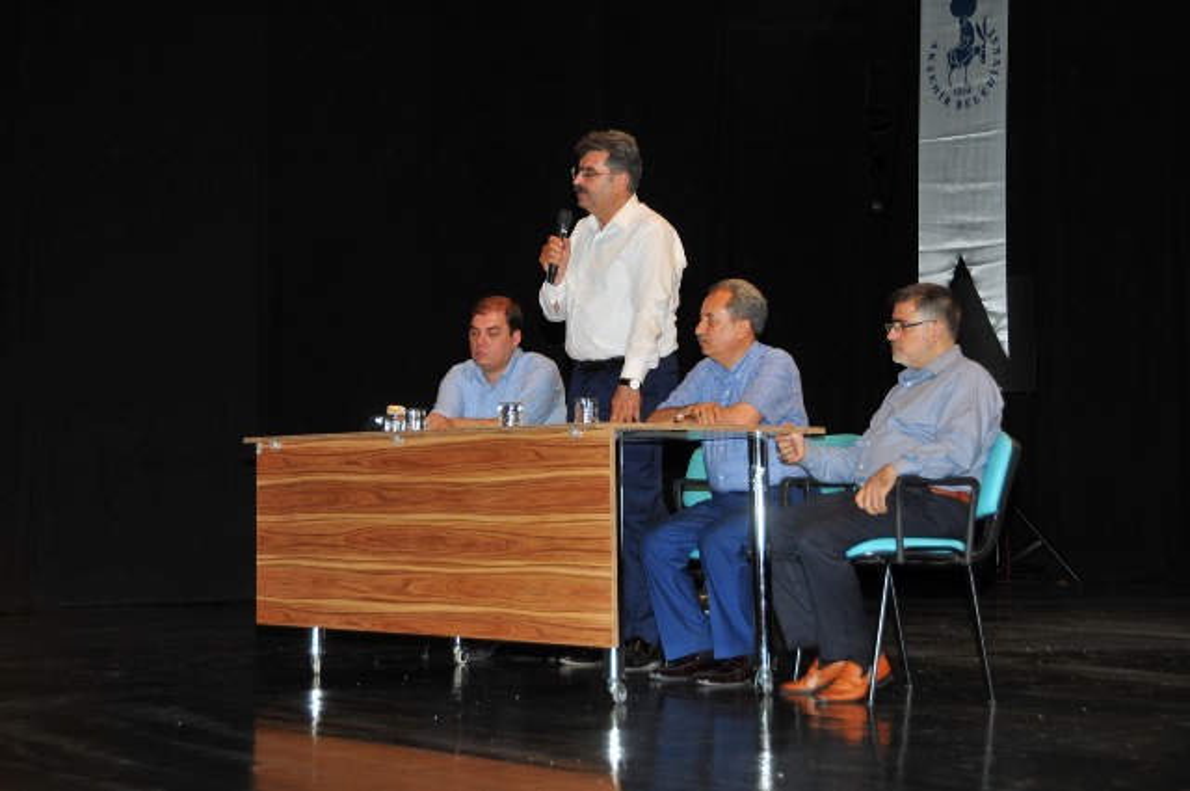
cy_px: 396
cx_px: 595
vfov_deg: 20.6
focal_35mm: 66
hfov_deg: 30.5
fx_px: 2179
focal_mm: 44
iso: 400
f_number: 5.6
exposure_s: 1/60
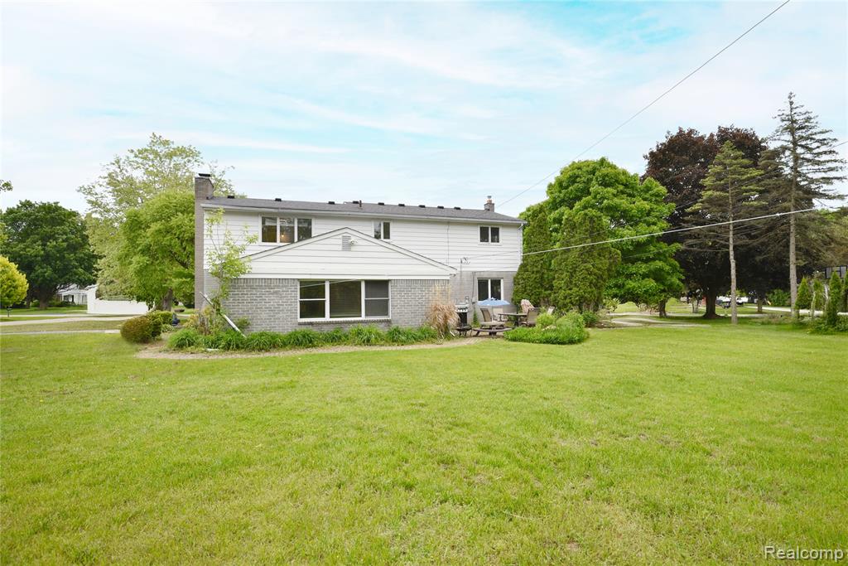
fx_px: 400
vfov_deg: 70.5
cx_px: 424
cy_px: 283
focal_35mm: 17
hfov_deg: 93.3
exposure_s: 1/200
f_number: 7.1
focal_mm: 17
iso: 320
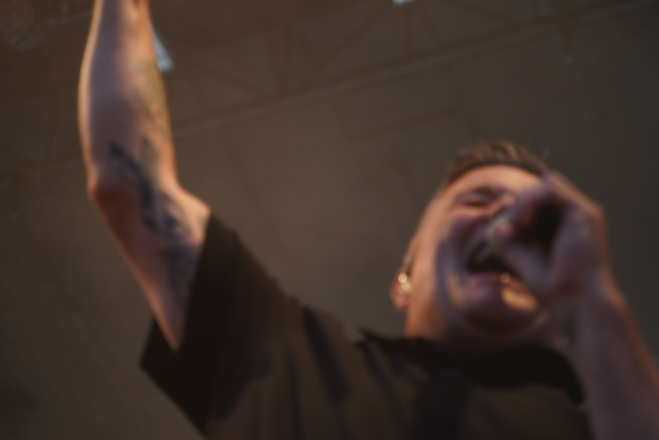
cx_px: 330
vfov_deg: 13.0
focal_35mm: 105
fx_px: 1922
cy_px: 220
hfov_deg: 19.5
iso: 400
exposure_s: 1/80
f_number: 4
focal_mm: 105
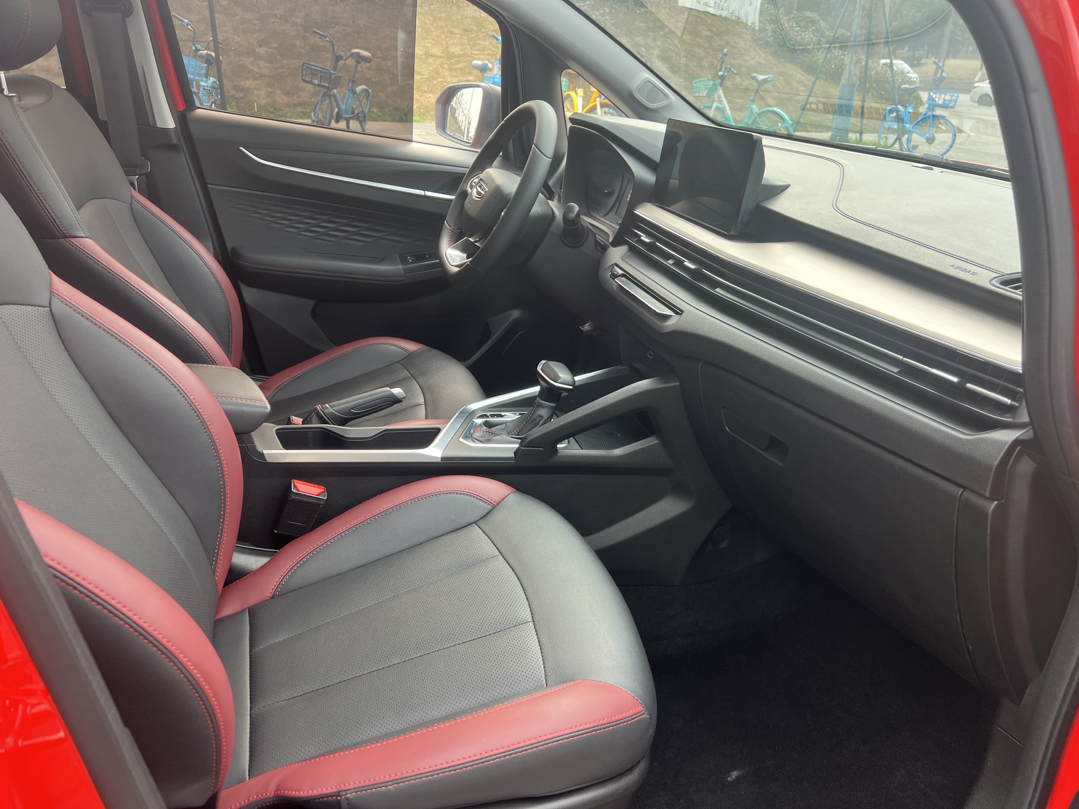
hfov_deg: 67.3
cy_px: 404
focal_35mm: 26
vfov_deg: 53.1
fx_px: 810
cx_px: 540
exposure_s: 1/166
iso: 64
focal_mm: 5.7
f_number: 1.5
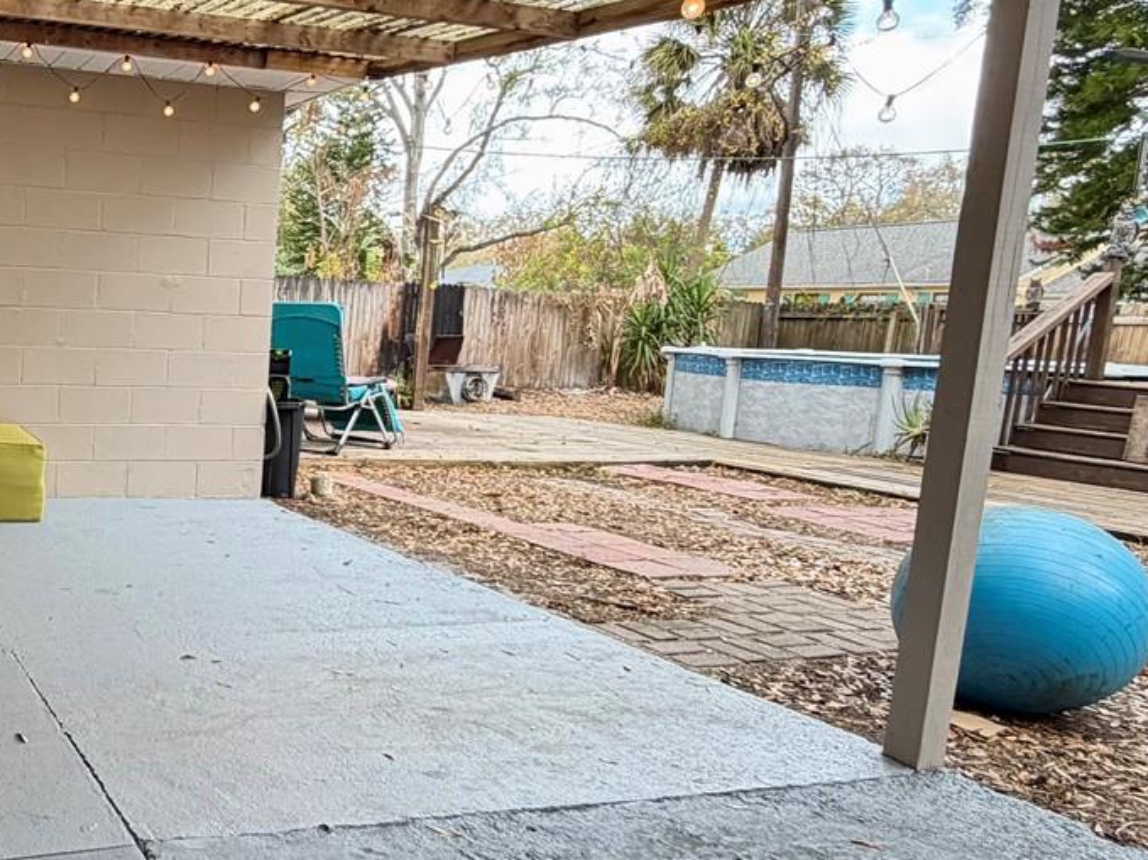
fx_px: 1094
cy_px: 471
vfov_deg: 42.9
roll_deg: -2.4
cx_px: 110
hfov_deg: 49.2
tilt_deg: -8.8
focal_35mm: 33
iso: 80
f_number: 2.2
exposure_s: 1/120
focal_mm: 2.22
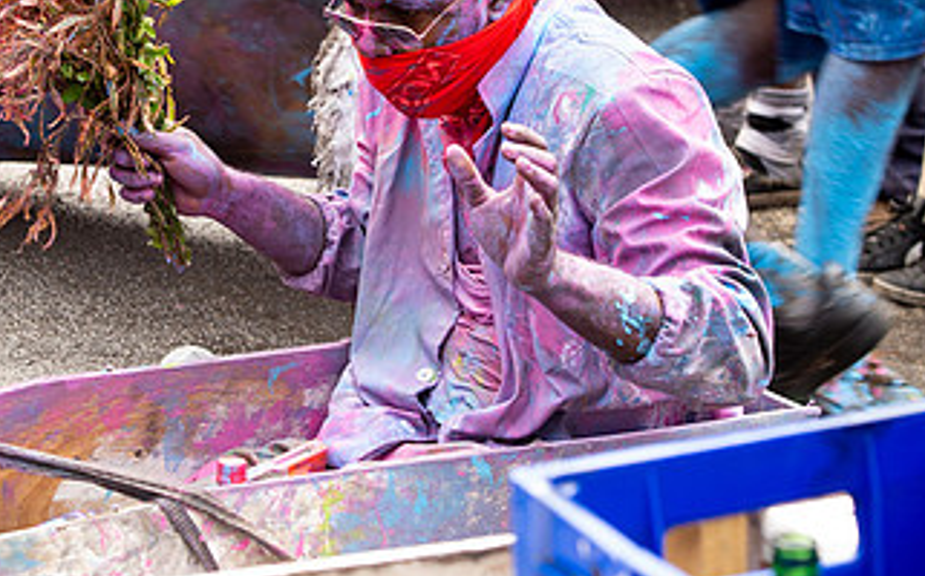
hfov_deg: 13.9
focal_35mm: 150
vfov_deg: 8.7
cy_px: 203
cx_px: 282
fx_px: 3778
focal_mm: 70
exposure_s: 1/160
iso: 640
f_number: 5.6
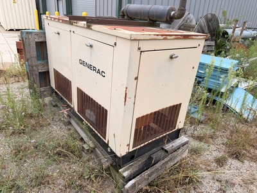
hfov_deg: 71.6
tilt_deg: -20.7
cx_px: 128
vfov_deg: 56.8
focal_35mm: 24
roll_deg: -4.8
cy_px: 96
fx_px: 178
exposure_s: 1/209
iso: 64
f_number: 1.78
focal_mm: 6.76
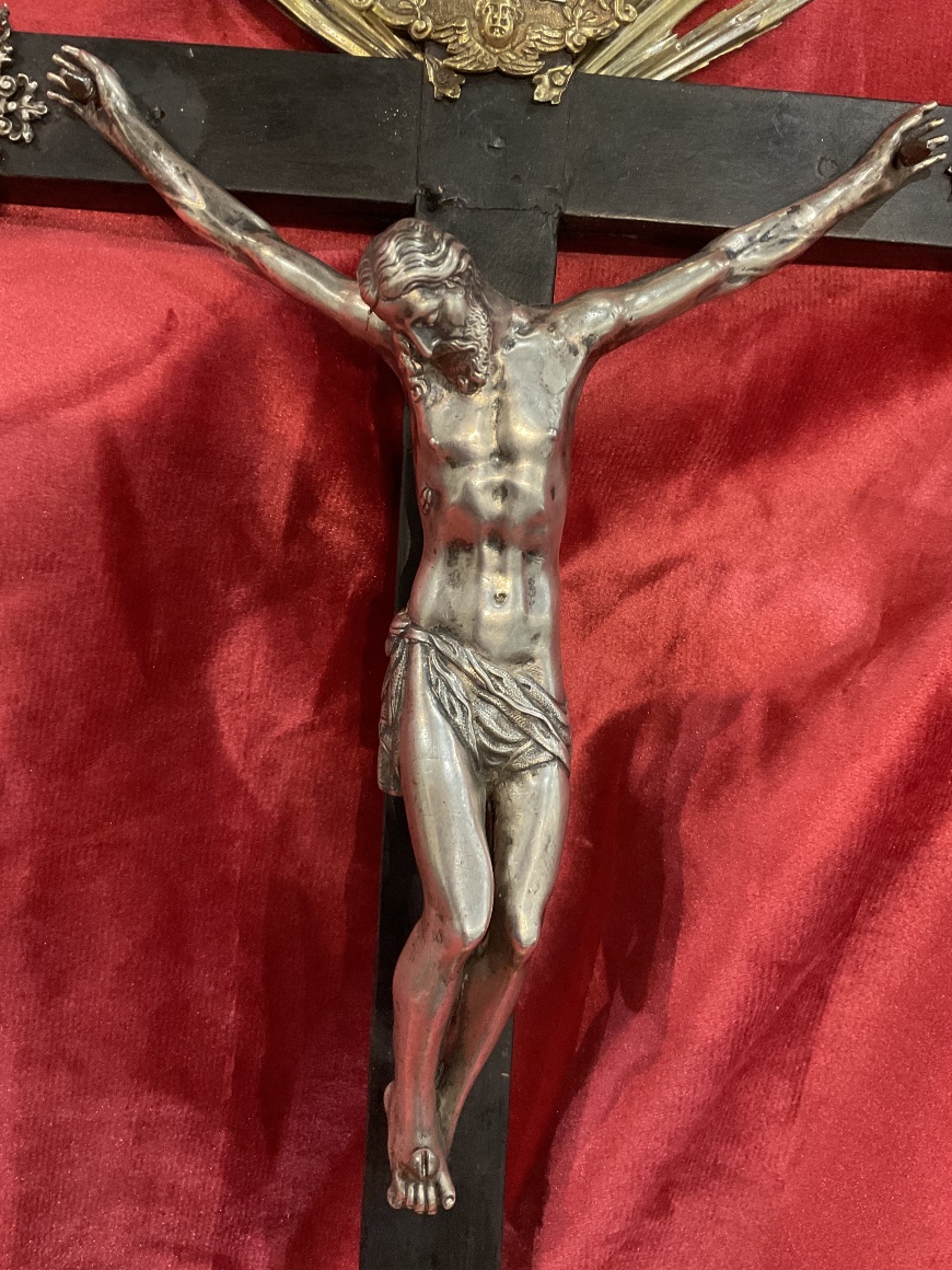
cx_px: 479
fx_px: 1100
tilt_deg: -21.0
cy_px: 619
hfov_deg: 46.8
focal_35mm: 30
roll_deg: -2.5
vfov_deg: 60.0
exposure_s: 1/60
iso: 250
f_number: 1.8
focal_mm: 3
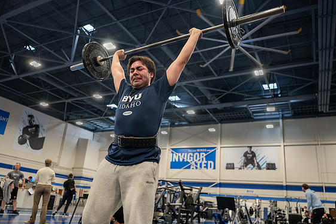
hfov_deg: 63.7
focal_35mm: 29
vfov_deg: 44.9
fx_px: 271
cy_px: 116
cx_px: 169
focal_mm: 28
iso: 1250
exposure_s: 1/125
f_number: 2.8
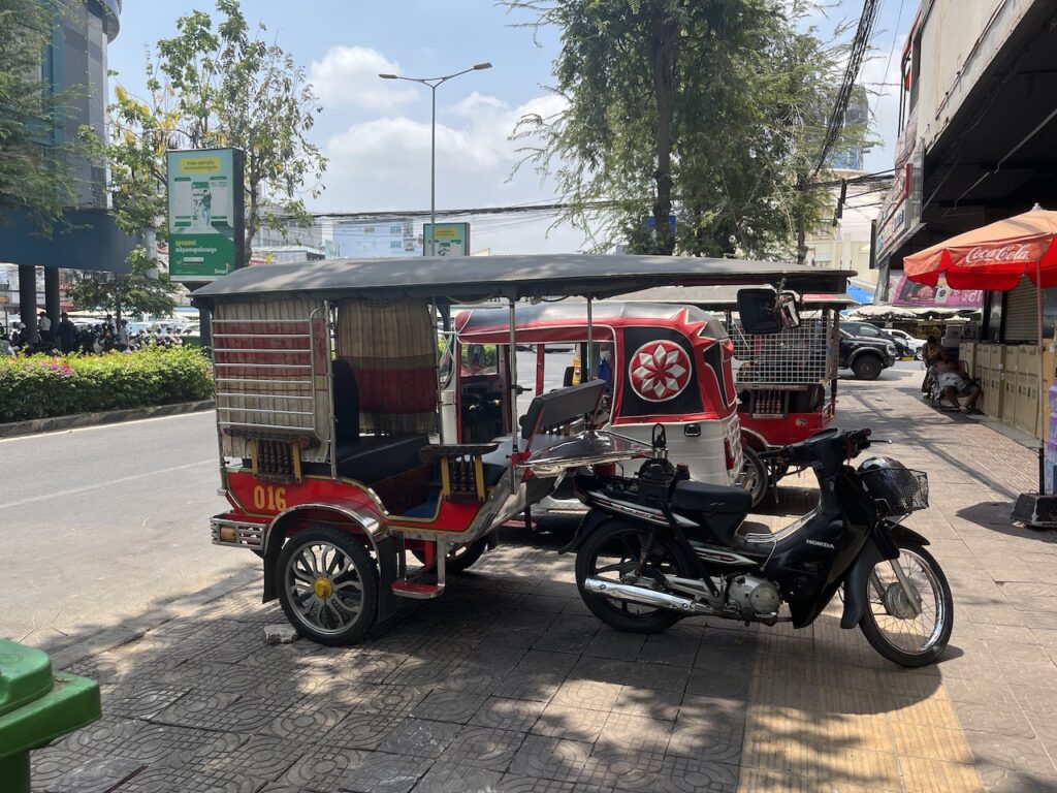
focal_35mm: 26
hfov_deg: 67.3
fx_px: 794
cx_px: 528
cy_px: 396
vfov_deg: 53.1
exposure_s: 1/1497
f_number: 1.6
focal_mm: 5.1
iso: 50
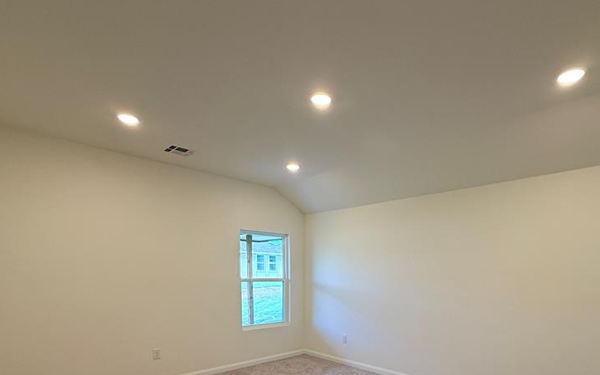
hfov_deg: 81.7
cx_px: 348
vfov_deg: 53.0
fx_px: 343
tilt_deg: -5.3
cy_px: 307
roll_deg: -0.9
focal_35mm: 21
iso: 160
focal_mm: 2.22
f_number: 2.2
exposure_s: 1/120
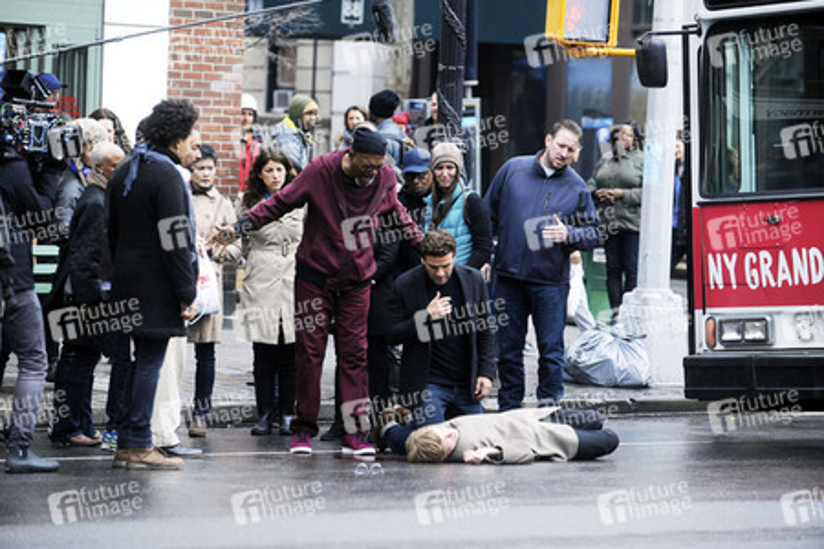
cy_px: 274
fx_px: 4005
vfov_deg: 7.8
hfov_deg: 11.7
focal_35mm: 175
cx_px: 412
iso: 640
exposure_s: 1/1250
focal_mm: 175
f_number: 5
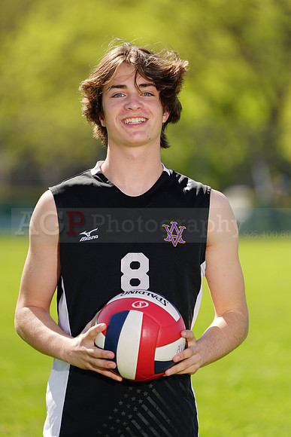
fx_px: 4447
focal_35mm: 367
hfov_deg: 3.7
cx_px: 146
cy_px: 218
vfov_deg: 5.6
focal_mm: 367
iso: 64
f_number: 6.3
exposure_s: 1/200
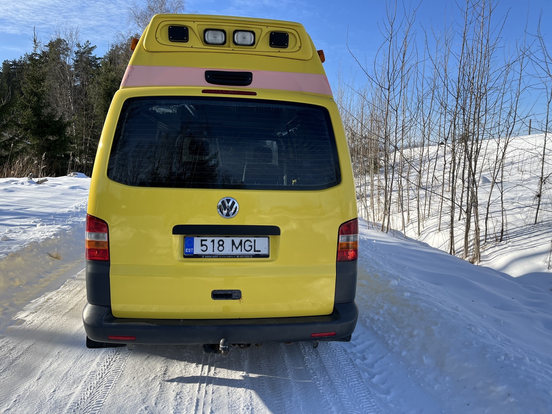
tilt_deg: -7.5
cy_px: 207
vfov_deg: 53.1
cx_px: 276
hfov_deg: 67.3
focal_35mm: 26
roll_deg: -0.7
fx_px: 415
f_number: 1.6
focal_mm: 5.1
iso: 50
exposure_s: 1/2632
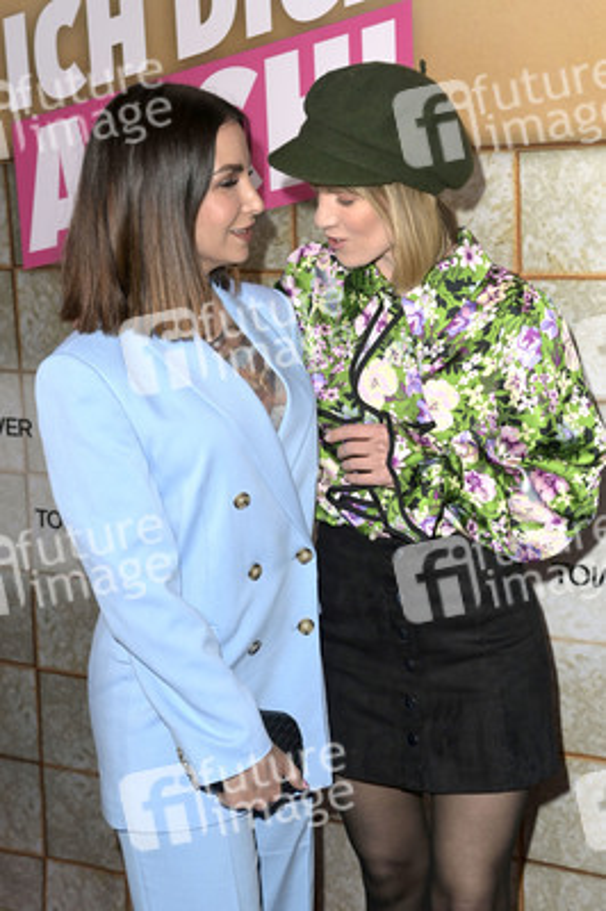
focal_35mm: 52
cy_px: 456
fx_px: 1315
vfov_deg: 38.2
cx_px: 303
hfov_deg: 25.9
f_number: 5.6
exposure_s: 1/250
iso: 500
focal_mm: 52
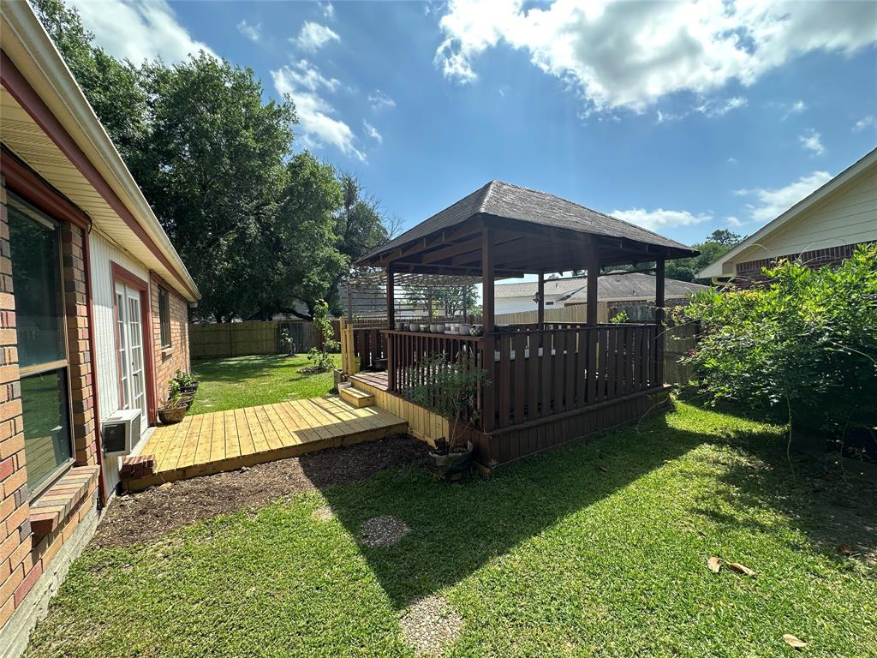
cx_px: 438
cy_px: 329
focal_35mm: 14
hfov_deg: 102.1
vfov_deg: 85.7
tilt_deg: -0.8
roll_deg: +2.3
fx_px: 355
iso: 40
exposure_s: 1/690
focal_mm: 2.22
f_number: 2.2
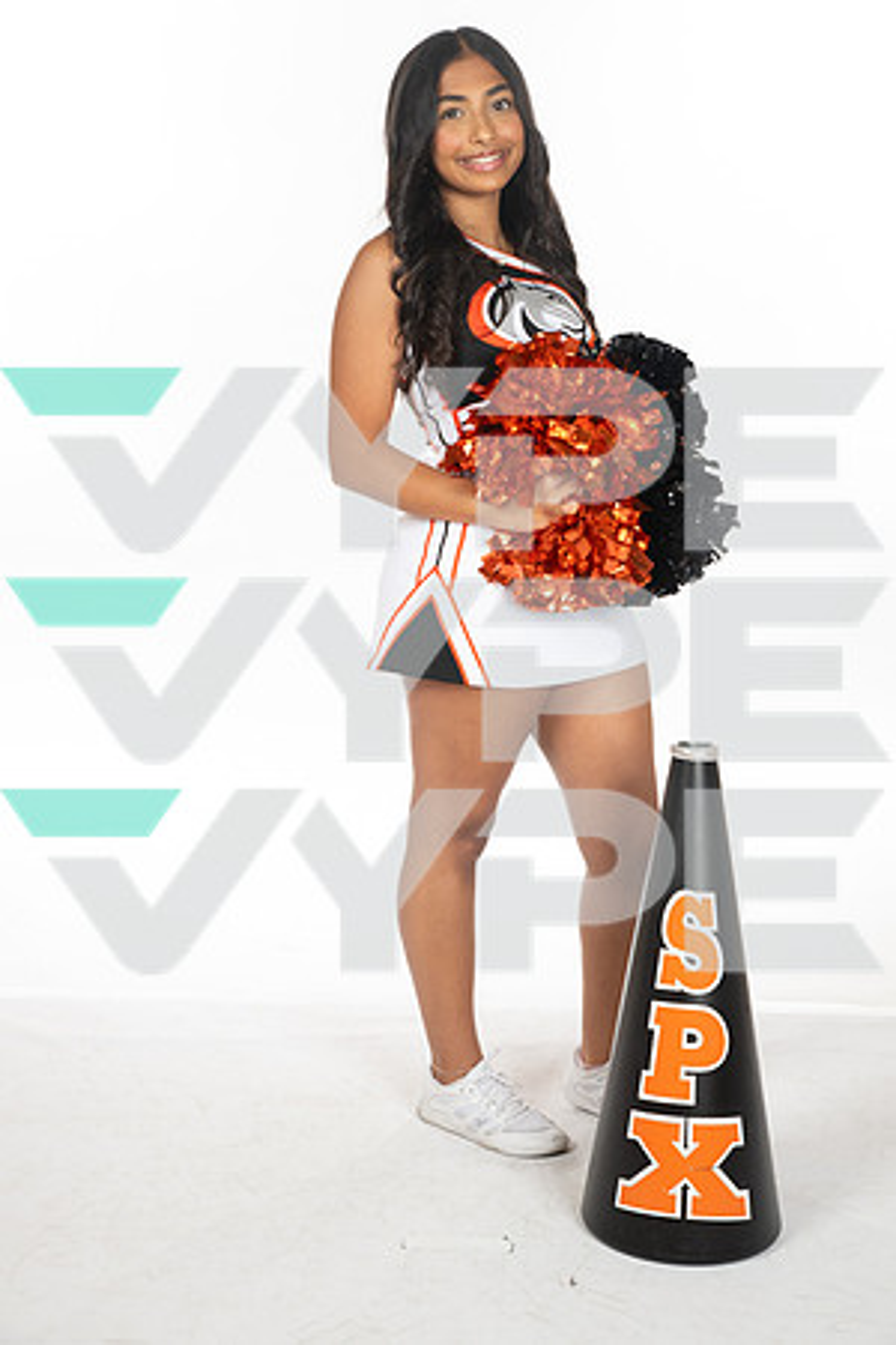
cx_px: 448
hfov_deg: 26.0
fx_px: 1941
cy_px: 672
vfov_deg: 38.2
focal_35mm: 52
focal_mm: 52
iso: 800
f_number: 8
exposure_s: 1/320
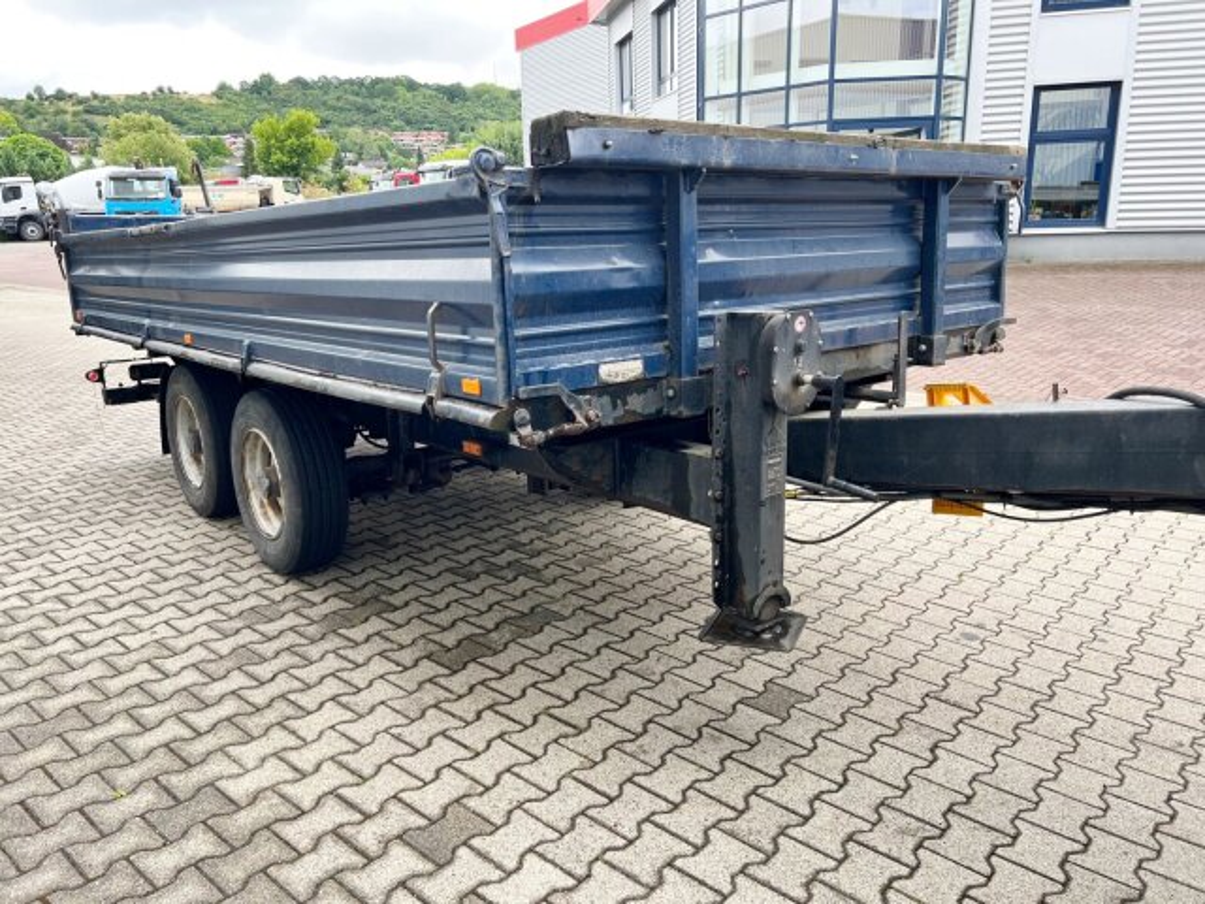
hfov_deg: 67.3
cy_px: 452
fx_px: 905
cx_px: 602
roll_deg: +2.7
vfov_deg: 53.1
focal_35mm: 26
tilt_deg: -14.5
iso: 40
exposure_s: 1/284
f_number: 1.5
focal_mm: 5.7
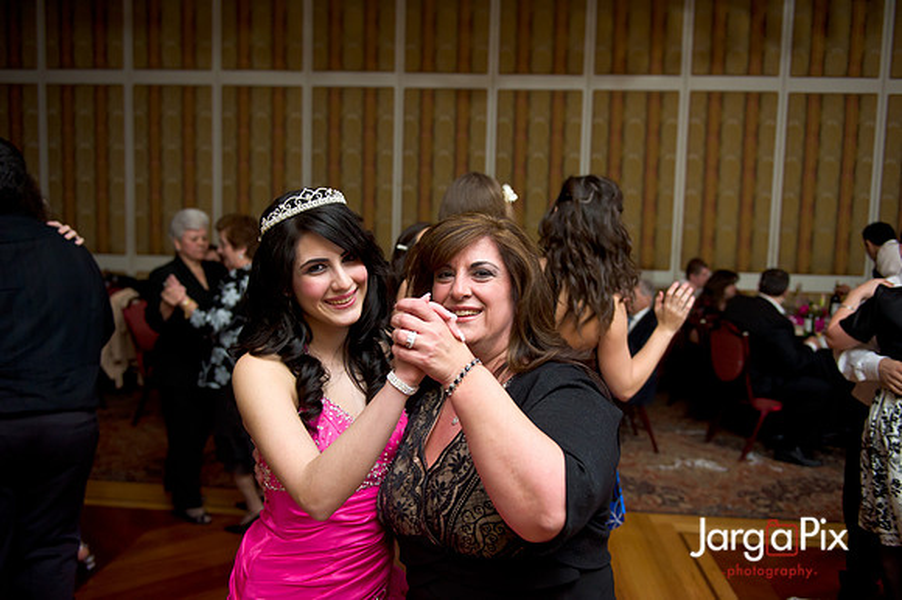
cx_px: 451
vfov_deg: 41.1
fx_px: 801
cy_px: 300
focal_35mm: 32
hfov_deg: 58.7
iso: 1600
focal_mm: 32
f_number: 3.2
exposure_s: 1/125
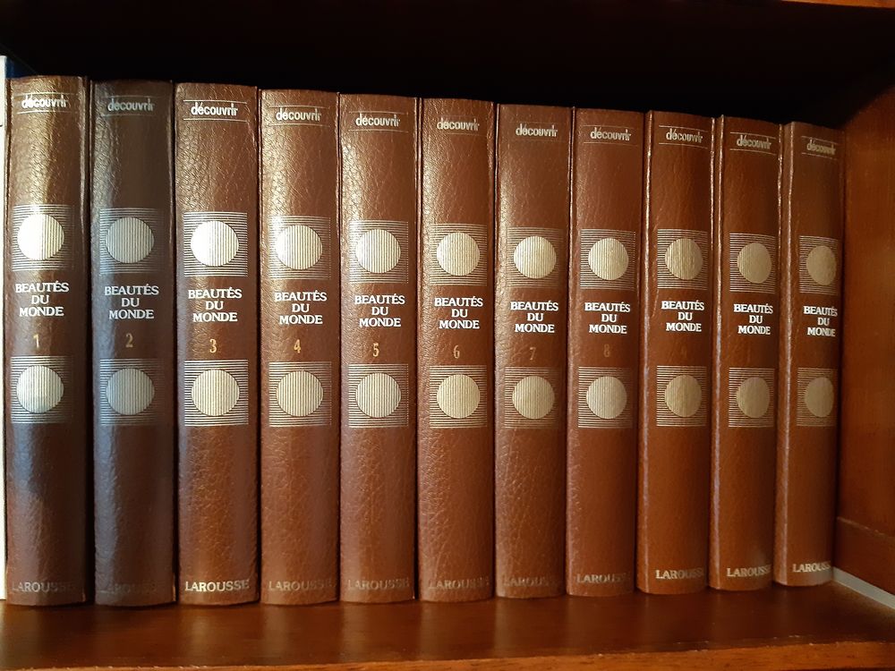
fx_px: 672
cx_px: 448
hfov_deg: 67.3
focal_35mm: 26
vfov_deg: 53.1
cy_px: 336
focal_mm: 3.92
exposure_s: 1/20
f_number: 1.7
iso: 640
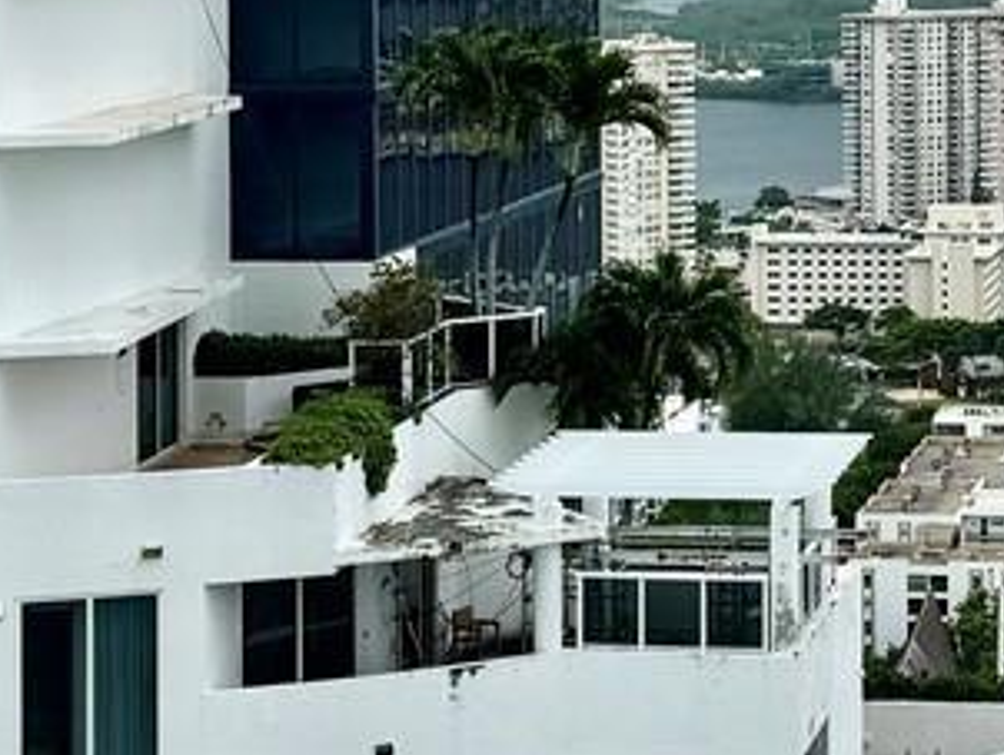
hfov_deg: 15.3
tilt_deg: -1.7
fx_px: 3686
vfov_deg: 11.5
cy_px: -67
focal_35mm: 127
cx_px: 918
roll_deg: +0.3
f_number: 1.78
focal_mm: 6.76
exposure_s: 1/4608
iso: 80
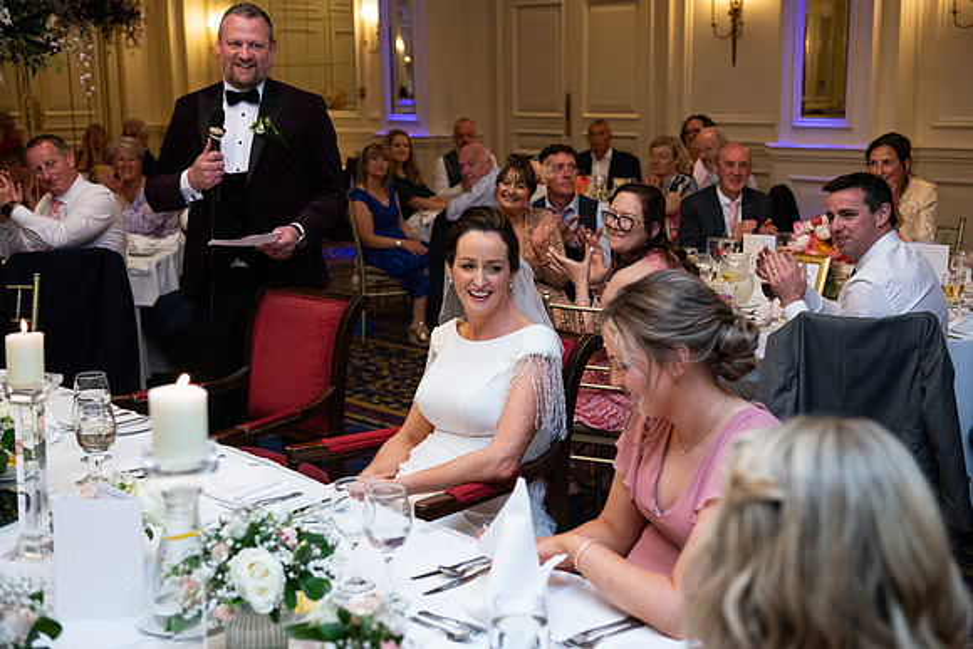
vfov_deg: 28.1
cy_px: 324
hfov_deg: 41.1
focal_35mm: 48
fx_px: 1298
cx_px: 486
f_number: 3.5
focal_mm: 48
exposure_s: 1/160
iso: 800
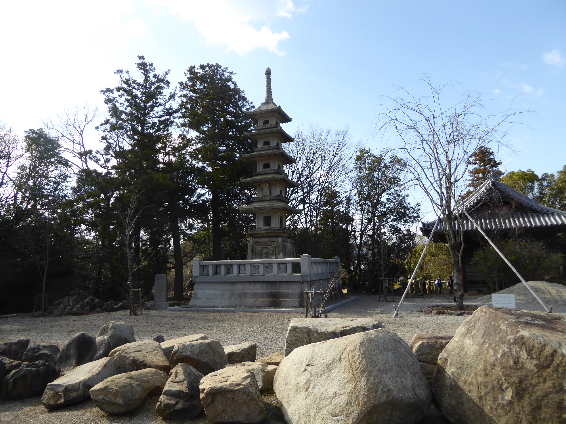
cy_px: 212
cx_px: 283
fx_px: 409
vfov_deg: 54.9
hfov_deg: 69.4
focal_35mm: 25
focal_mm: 4.3
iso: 100
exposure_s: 1/500
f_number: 3.3
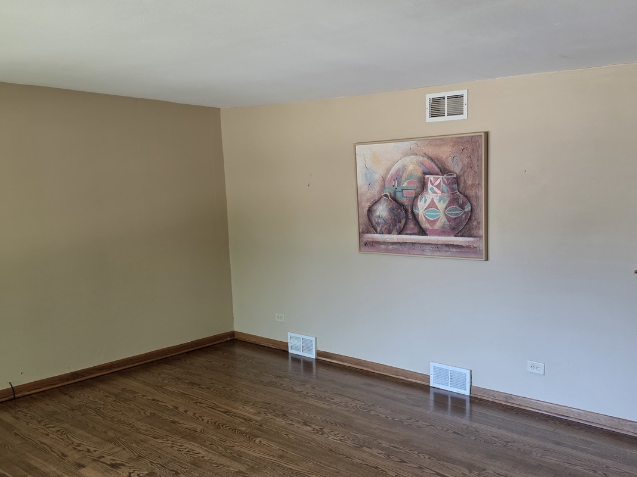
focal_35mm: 31
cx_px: 417
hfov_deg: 57.3
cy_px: 281
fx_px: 570
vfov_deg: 45.2
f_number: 1.7
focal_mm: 6.3
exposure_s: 1/120
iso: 100
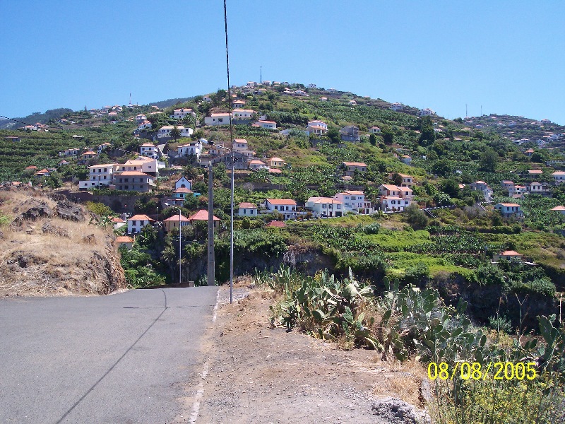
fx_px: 620
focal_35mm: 38
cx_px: 282
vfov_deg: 37.7
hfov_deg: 49.0
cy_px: 212
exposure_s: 1/500
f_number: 4.8
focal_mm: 8
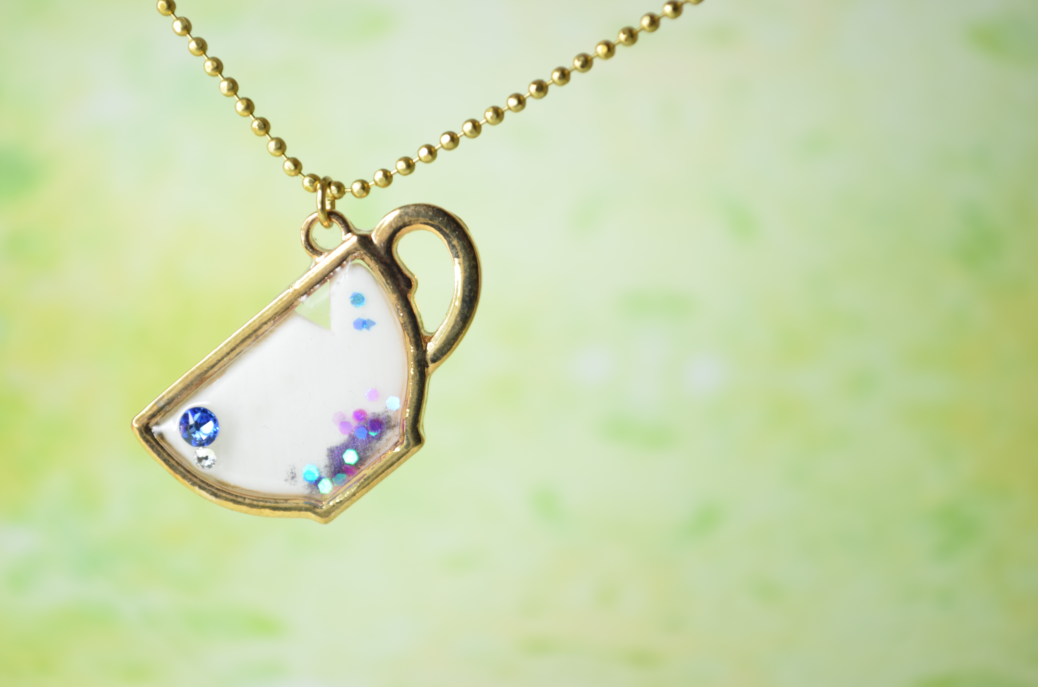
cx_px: 519
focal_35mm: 82
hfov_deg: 24.7
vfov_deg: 16.5
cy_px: 344
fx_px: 2374
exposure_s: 1/25
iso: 100
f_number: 5.6
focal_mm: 55
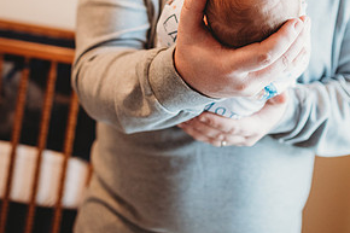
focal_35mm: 48
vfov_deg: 26.9
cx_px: 167
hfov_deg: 41.1
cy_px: 15
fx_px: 466
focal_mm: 24
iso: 500
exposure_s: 1/160
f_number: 2.2
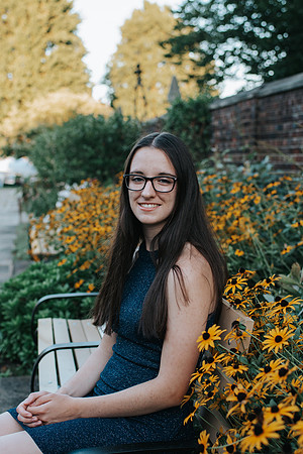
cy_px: 227
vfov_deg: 37.9
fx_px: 662
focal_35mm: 52
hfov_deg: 25.8
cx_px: 145
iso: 400
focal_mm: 35
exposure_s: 1/400
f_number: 2.8
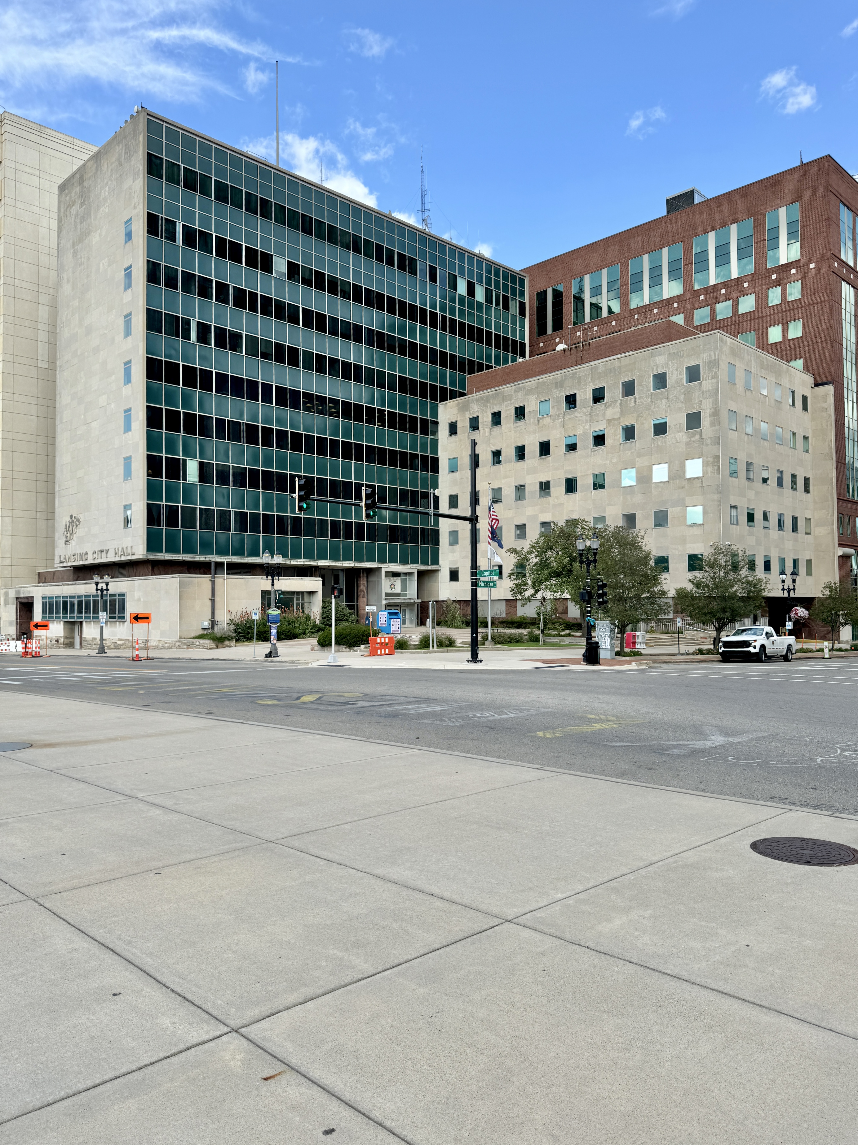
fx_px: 793
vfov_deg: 71.6
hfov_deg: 56.8
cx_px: 429
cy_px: 572
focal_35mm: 24
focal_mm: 6.76
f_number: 1.78
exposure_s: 1/1980
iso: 80
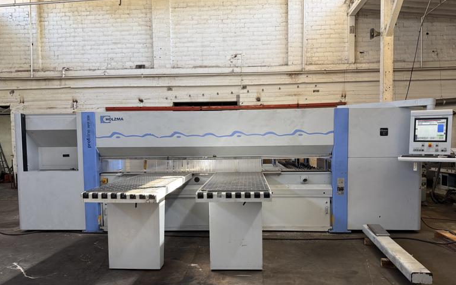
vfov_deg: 47.4
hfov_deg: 70.4
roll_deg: +0.8
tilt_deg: -2.6
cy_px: 165
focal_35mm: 26
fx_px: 323
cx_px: 231
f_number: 1.78
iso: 200
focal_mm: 6.76
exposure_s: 1/120
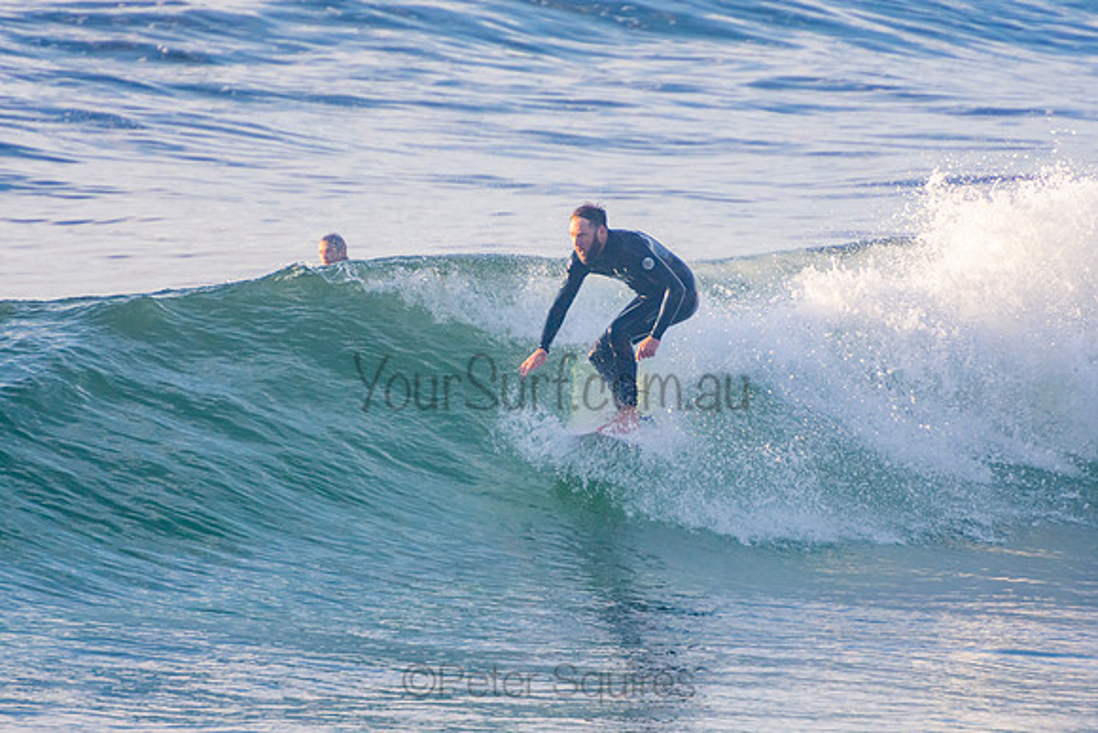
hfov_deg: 3.3
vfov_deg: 2.2
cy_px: 366
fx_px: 18954
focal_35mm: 621
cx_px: 549
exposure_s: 1/1250
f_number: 5.6
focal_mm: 400
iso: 500
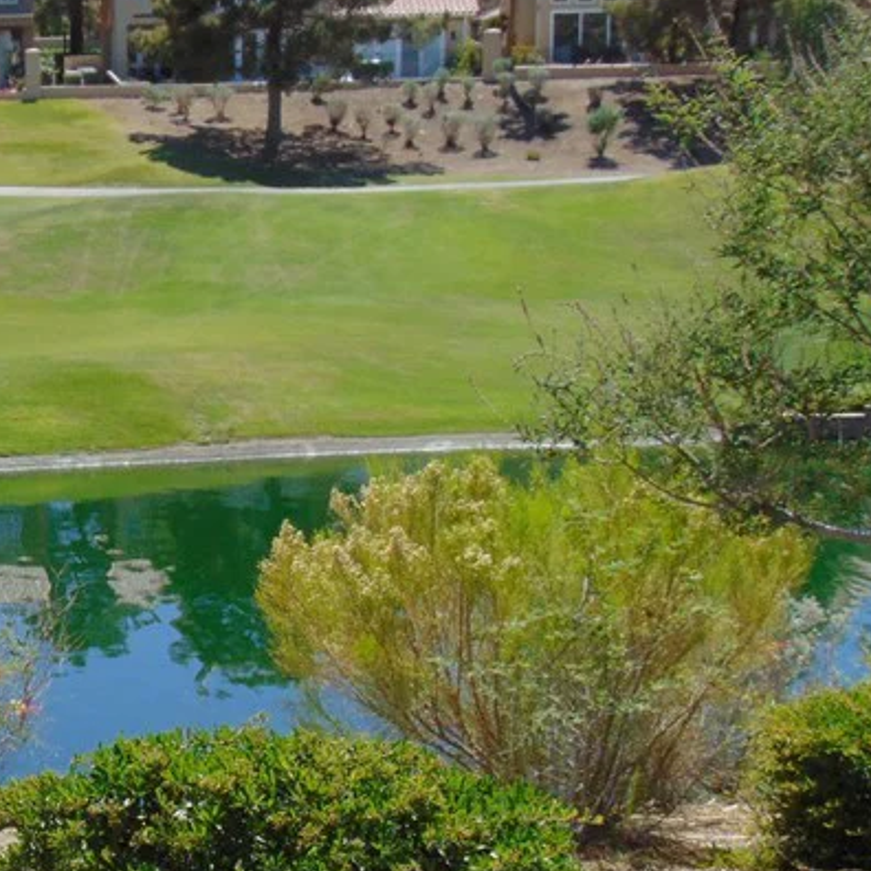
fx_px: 2733
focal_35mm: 96
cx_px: -176
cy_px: 510
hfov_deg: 17.3
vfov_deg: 18.1
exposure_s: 1/1000
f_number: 3.3
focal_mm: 7.6
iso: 80
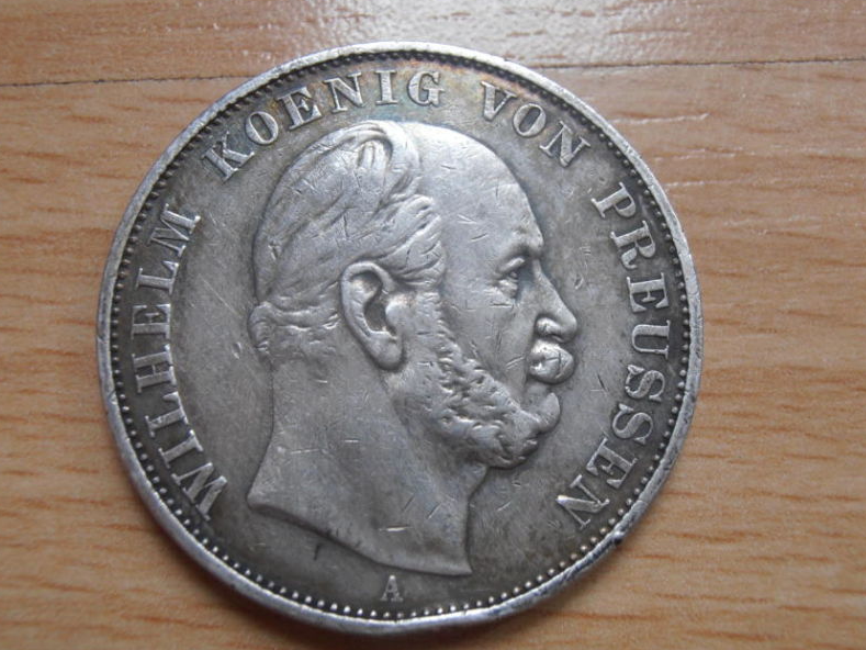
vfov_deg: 37.7
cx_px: 429
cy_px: 326
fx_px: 951
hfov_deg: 49.0
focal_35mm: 38
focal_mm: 6.61
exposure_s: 1/15
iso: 125
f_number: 3.9
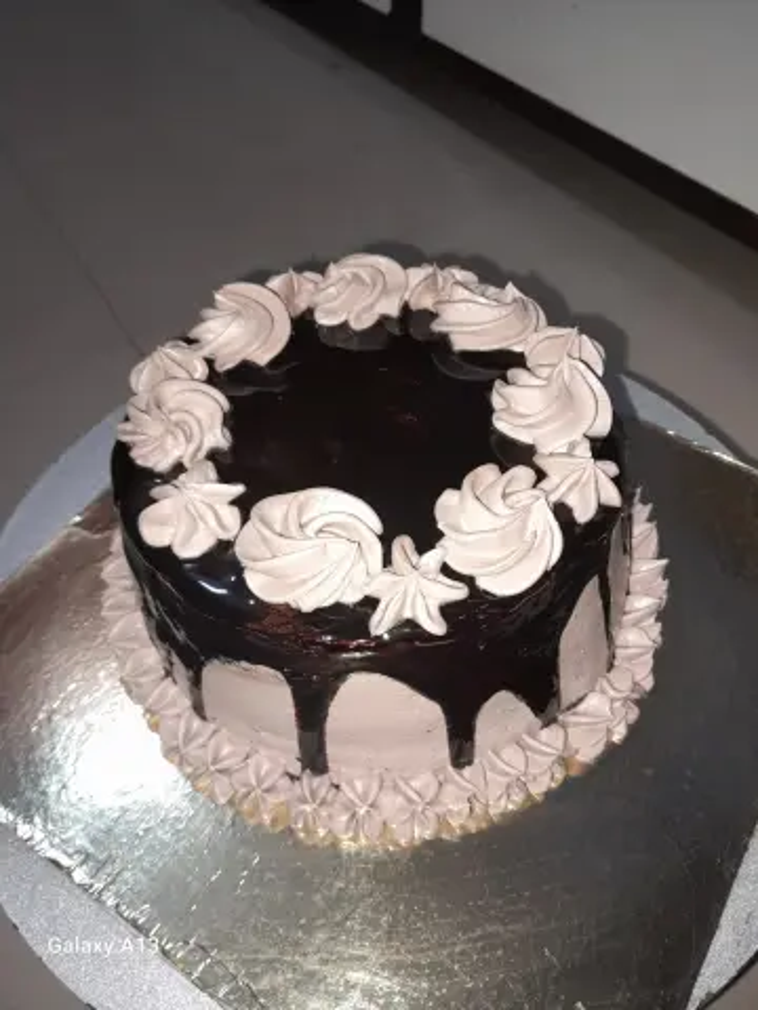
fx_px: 788
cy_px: 505
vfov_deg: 65.3
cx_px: 379
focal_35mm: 27
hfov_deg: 51.4
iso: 100
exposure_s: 1/50
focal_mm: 4
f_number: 1.8
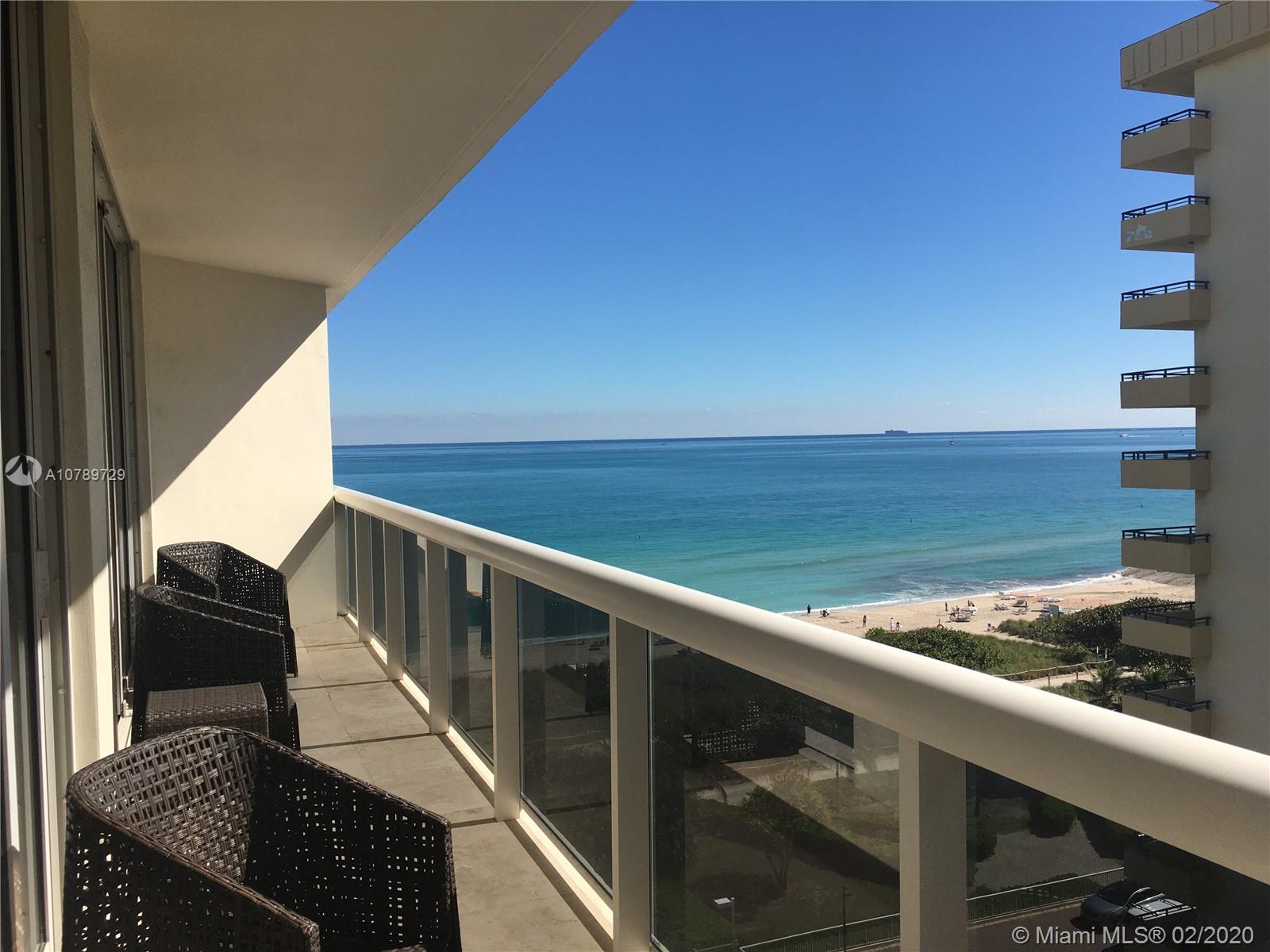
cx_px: 635
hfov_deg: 61.7
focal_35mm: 29
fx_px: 1064
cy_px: 476
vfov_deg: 48.2
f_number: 2.2
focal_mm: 4.15
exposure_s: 1/2079
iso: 25
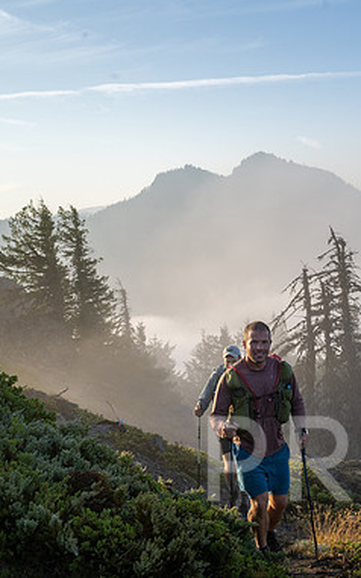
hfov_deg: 20.6
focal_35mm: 59
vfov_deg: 34.6
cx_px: 425
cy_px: 286
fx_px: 929
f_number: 10
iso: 400
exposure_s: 1/250
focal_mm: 38
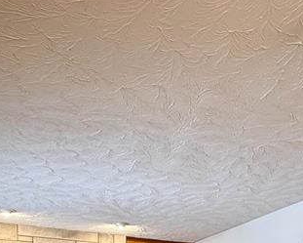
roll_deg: +0.0
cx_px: 197
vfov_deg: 26.6
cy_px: 339
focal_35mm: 45
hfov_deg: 40.7
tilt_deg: -1.6
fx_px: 404
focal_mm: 2.22
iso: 200
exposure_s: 1/60
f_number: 2.2
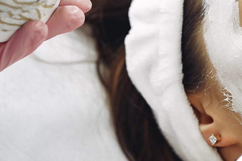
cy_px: 88
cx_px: 163
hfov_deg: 7.1
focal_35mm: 290
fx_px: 1949
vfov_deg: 4.7
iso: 200
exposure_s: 1/250
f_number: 2.2
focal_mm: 85
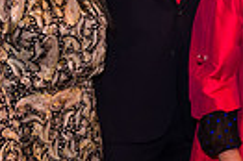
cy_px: -55
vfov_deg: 9.4
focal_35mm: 142
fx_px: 957
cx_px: 358
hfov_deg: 13.7
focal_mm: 32
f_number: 3.2
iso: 3200
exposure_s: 1/80
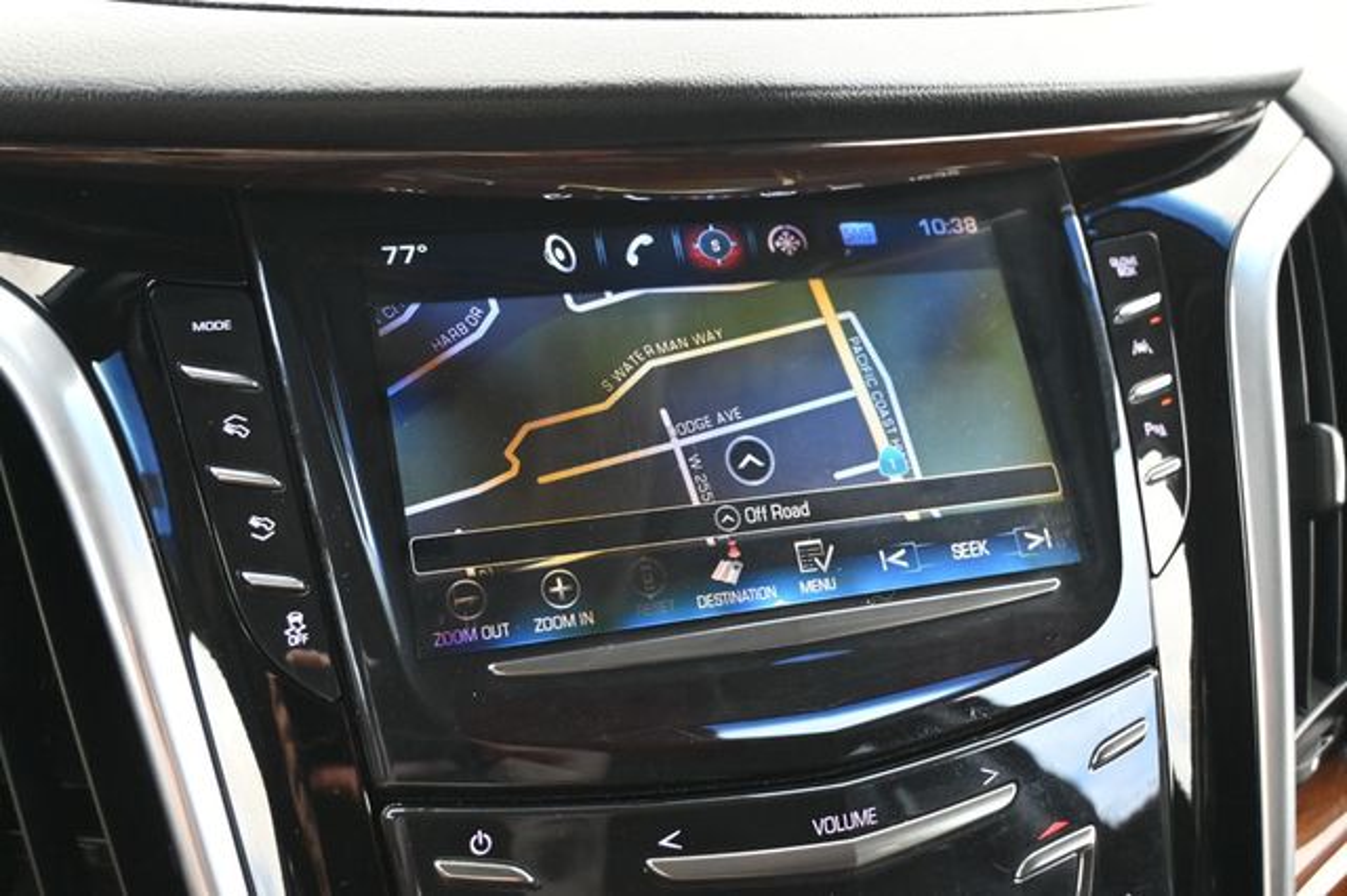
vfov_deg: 38.3
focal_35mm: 34
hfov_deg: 55.1
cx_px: 674
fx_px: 1290
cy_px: 448
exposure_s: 1/125
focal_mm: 23
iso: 1400
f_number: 4.2
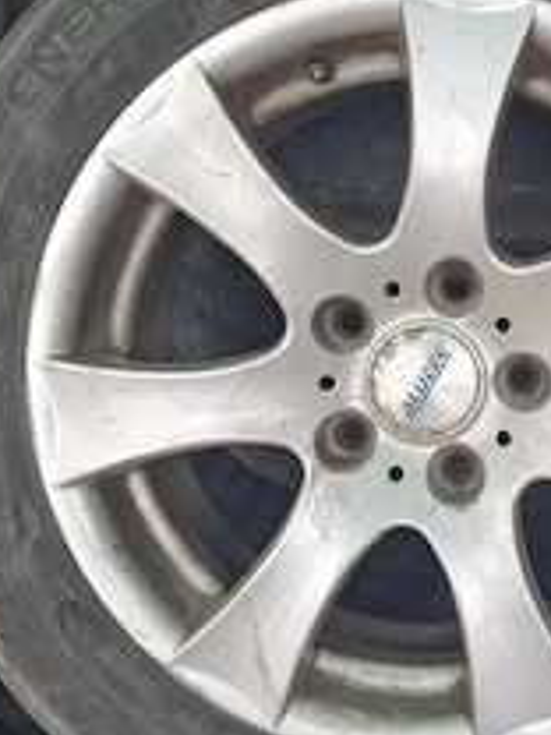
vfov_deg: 39.6
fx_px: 1019
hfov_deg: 29.2
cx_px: 477
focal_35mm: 48
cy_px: 403
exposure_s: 1/270
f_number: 1.8
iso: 32
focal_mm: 4.69
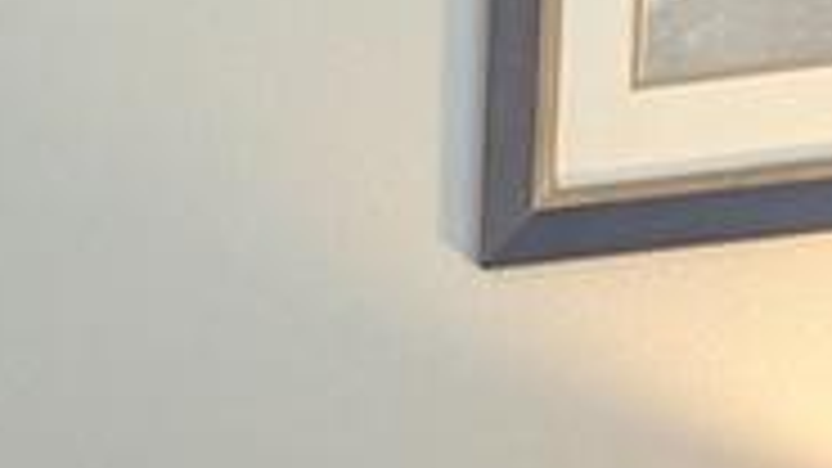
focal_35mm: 170
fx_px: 3750
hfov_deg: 11.3
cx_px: -879
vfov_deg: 6.2
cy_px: 1656
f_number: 1.85
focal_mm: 6.81
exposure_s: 1/120
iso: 389
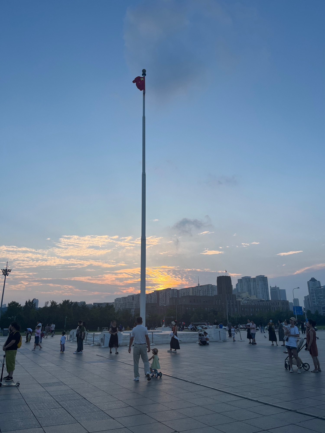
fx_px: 325
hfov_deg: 53.1
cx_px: 162
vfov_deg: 67.3
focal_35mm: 26
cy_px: 216
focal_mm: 5.1
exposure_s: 1/1536
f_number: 1.6
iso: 50
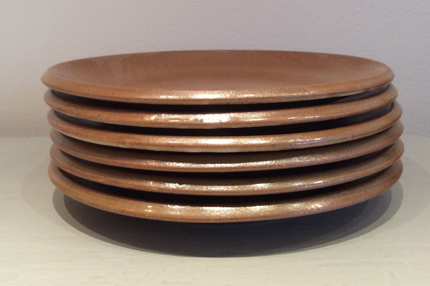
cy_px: 68
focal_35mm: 45
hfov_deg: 43.6
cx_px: 213
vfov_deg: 29.4
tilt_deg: -7.7
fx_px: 537
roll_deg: -0.4
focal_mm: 3.3
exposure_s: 1/25
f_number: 2.4
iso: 100
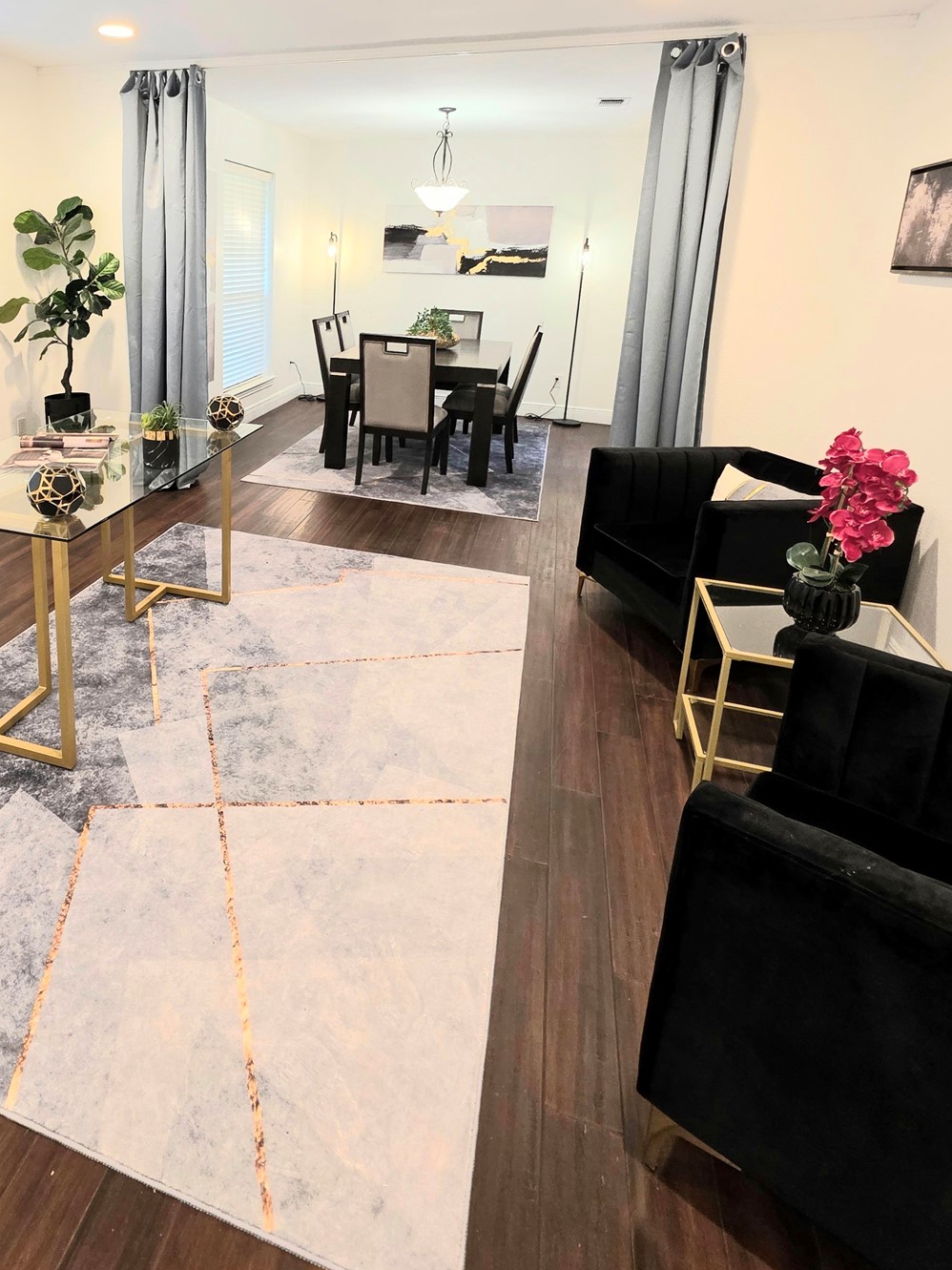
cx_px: 266
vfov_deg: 79.7
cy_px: 449
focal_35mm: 20
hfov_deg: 63.0
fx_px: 733
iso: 250
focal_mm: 2.2
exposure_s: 1/120
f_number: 1.9
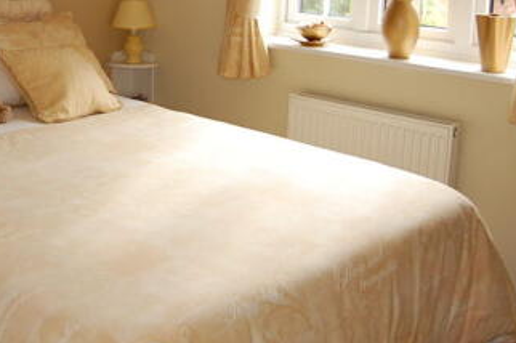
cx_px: 109
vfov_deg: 23.9
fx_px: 788
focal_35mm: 55
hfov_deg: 35.2
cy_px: 40
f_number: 3.5
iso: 400
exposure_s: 1/160
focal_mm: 18
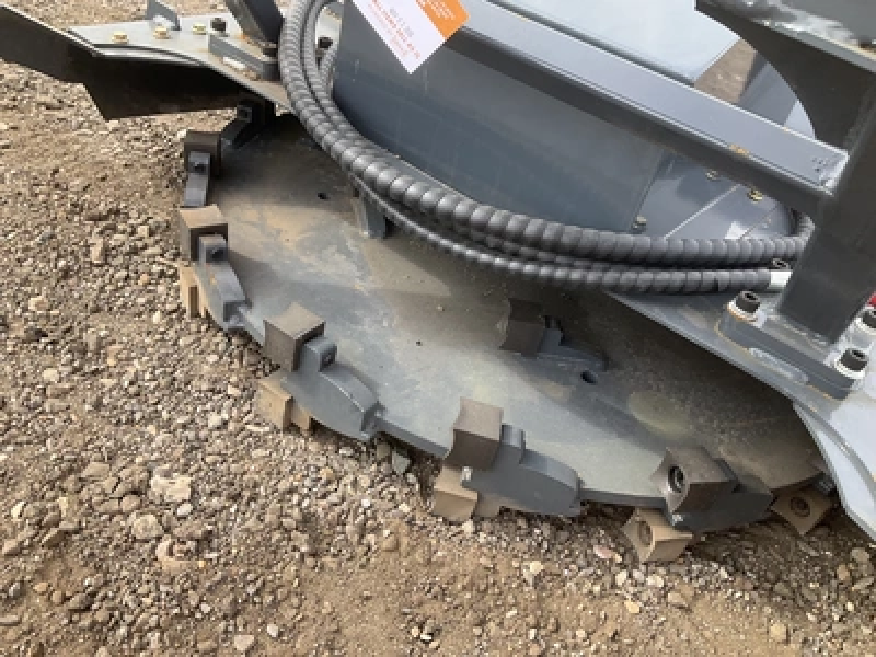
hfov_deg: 61.7
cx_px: 438
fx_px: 734
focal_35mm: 29
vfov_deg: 48.2
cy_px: 328
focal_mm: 3
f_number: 1.8
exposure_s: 1/358
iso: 25
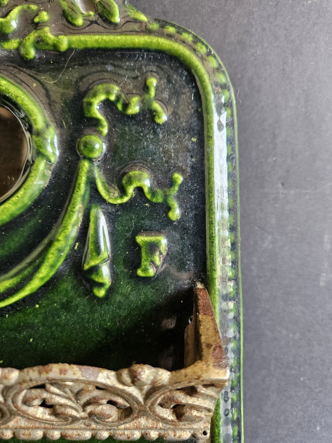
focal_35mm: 23
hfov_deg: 58.9
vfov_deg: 73.9
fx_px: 294
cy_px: 222
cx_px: 166
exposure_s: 1/100
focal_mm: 5.4
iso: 320
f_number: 1.8
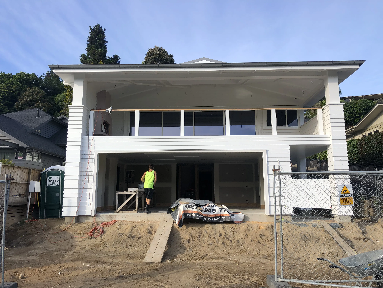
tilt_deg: +10.3
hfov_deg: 63.4
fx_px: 310
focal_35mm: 28
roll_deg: +0.4
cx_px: 192
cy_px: 144
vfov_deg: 49.7
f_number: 1.8
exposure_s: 1/1066
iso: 20
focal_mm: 4
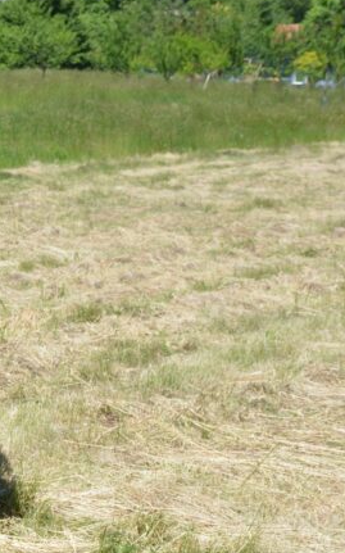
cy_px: 214
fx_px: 2078
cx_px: -310
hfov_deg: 9.0
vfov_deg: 15.1
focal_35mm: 138
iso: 160
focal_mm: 38
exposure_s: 1/250
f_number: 8
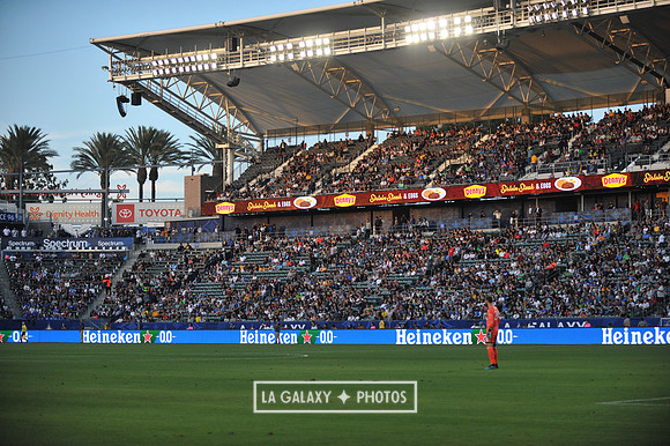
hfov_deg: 23.7
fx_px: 1600
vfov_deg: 15.9
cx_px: 335
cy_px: 223
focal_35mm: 86
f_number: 2.8
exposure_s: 1/4000
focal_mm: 86
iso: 1600
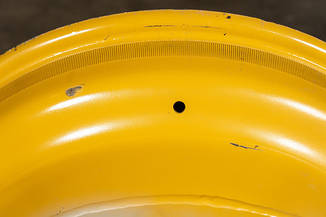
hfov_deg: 21.9
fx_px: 842
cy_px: 108
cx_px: 163
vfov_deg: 14.7
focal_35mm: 93
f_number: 5.6
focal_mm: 93
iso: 800
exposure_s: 1/250
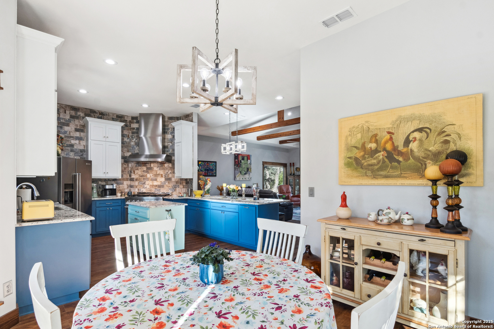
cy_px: 164
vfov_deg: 72.1
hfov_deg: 95.0
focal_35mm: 16
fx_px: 226
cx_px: 247
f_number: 7.1
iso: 640
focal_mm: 11
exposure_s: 1/100
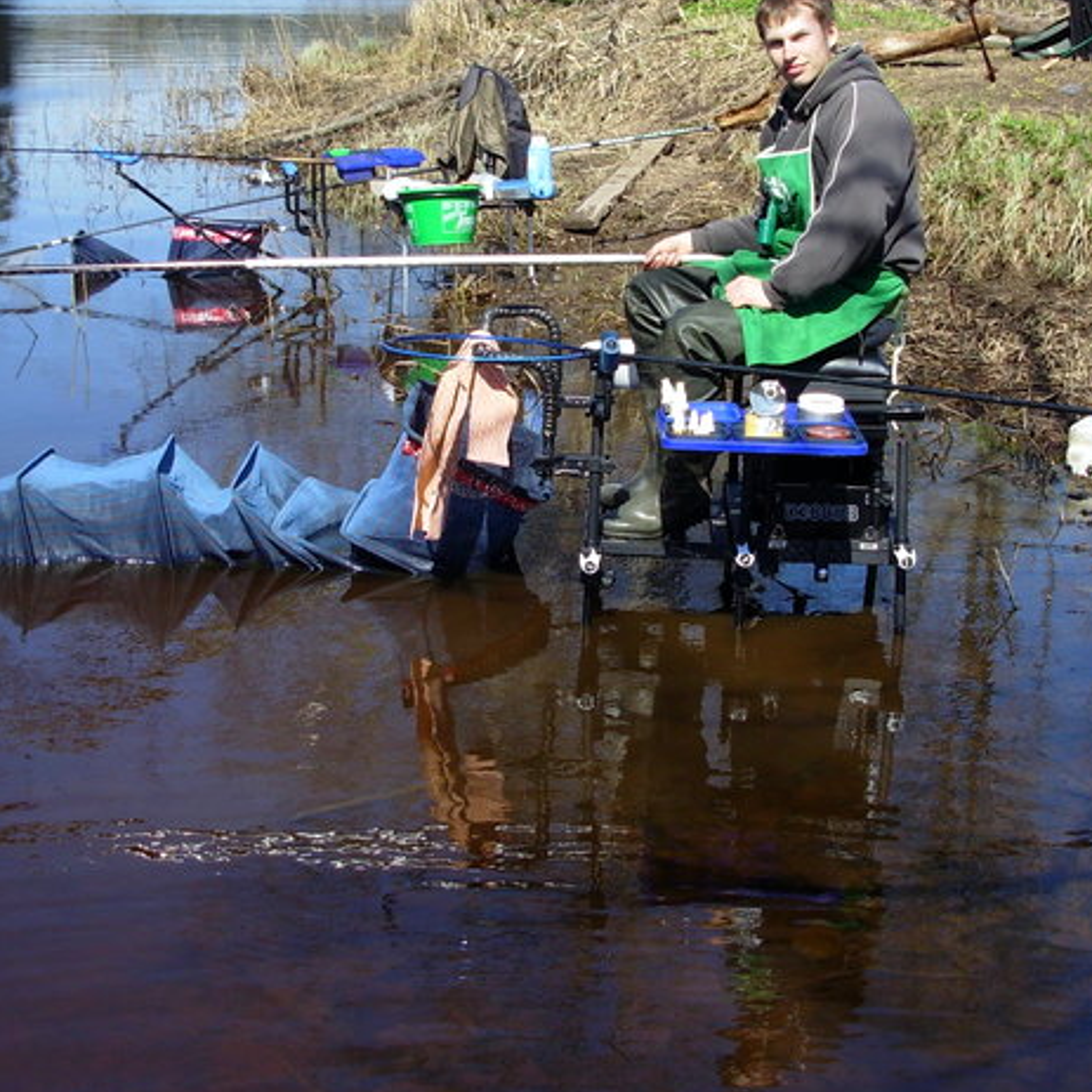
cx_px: 599
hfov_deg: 29.5
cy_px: 413
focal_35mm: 58
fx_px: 2070
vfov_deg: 29.4
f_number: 2.9
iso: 50
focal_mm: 6.3
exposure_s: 1/627
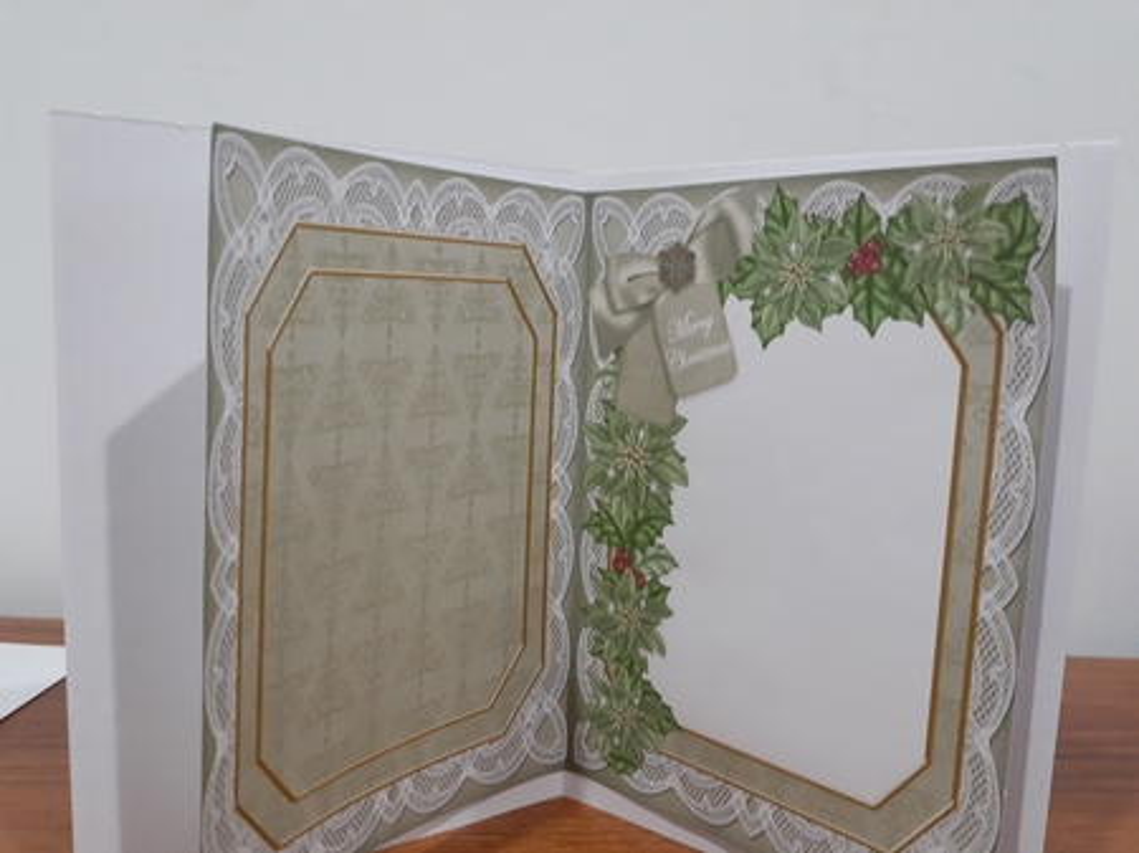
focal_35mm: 27
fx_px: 888
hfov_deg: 65.4
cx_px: 570
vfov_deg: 51.3
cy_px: 426
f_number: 1.9
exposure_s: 1/50
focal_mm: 3.6
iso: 320
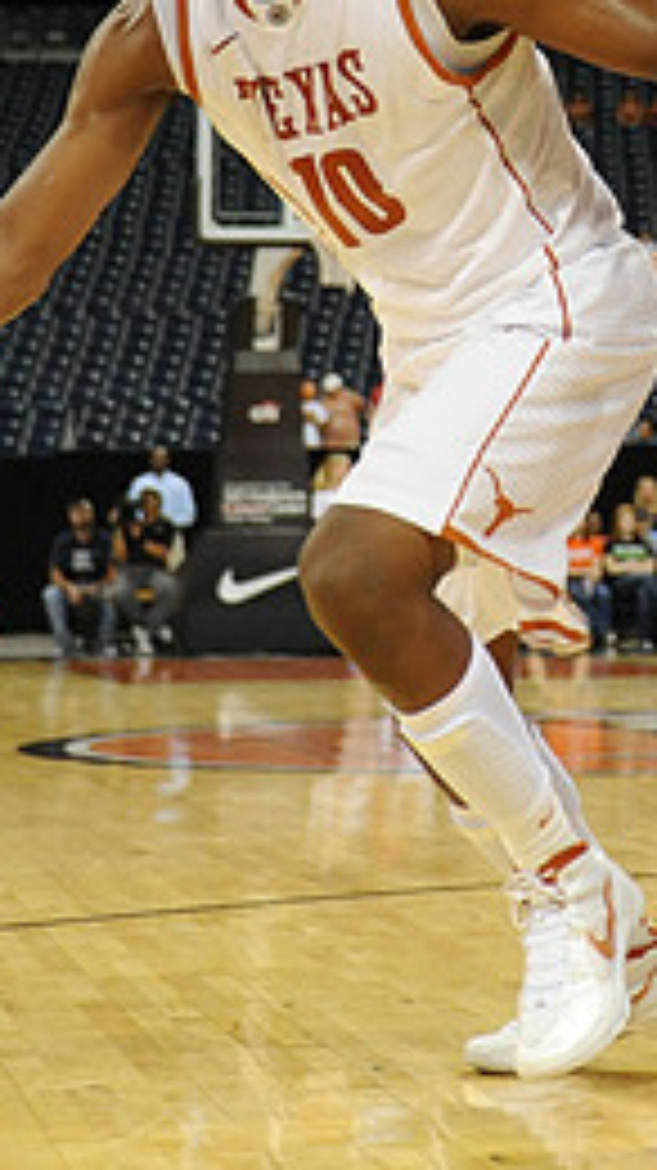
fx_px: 3194
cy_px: 331
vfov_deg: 20.6
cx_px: 495
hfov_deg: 11.7
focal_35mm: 103
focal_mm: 44
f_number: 2.8
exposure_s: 1/1250
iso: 2500
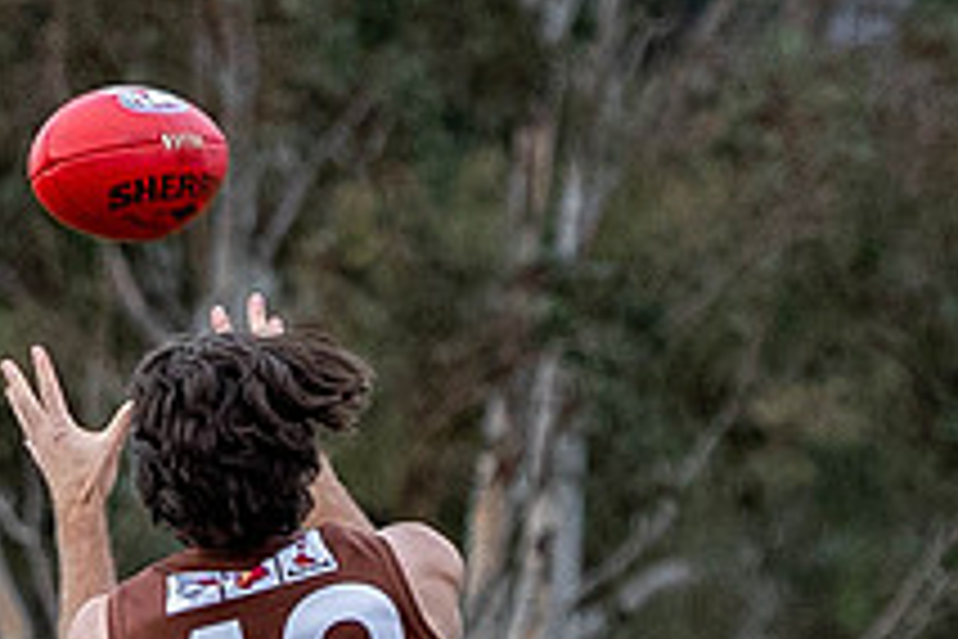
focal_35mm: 2291
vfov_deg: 0.6
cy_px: 1299
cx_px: 376
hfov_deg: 0.9
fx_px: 60961
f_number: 3.5
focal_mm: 170
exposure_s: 1/1600
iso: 450
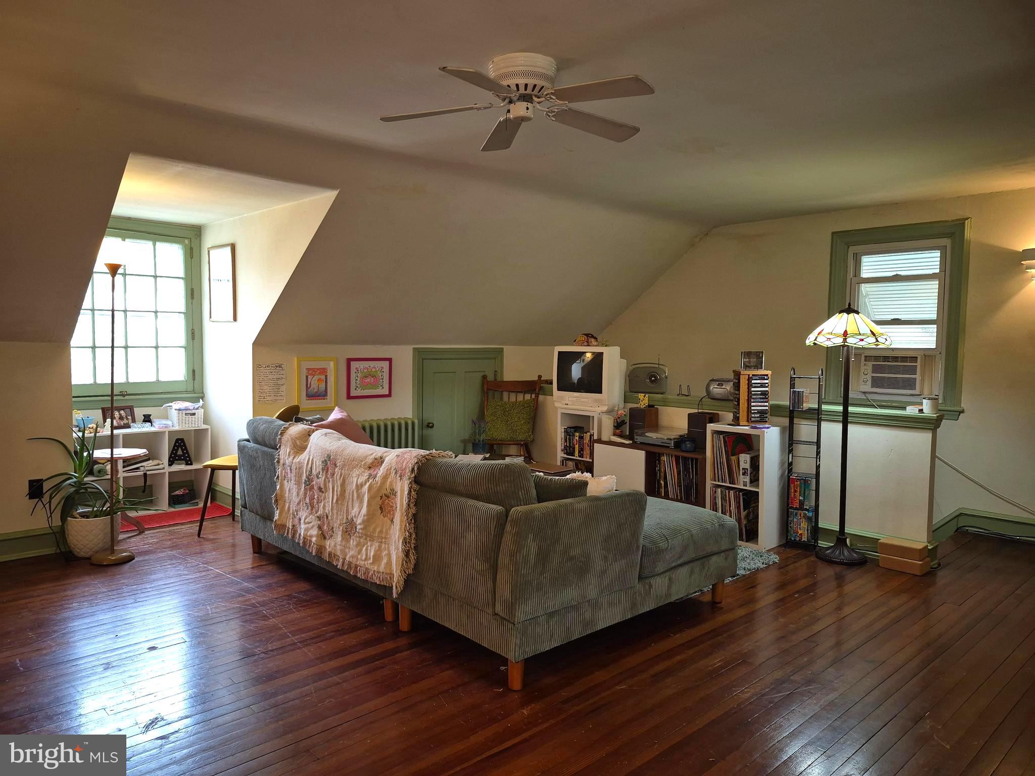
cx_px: 518
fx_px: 688
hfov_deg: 73.9
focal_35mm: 23
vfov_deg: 58.9
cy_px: 388
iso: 125
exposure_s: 1/60
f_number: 1.8
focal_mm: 5.4
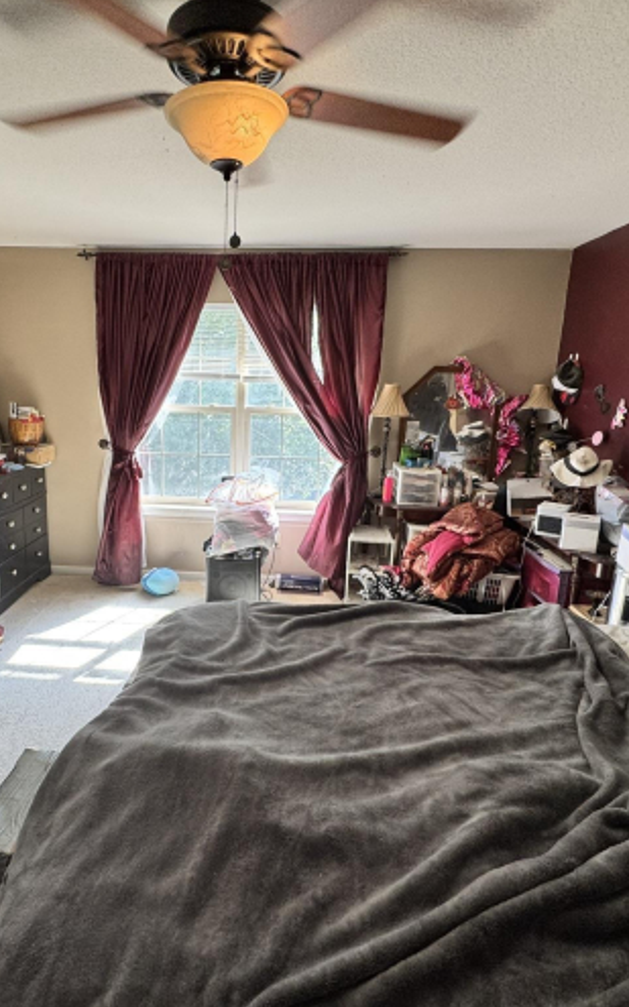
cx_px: 249
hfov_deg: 59.1
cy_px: 502
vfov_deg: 85.1
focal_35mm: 20
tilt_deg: -14.5
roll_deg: -1.3
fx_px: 549
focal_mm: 2.22
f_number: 2.2
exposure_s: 1/99
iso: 100
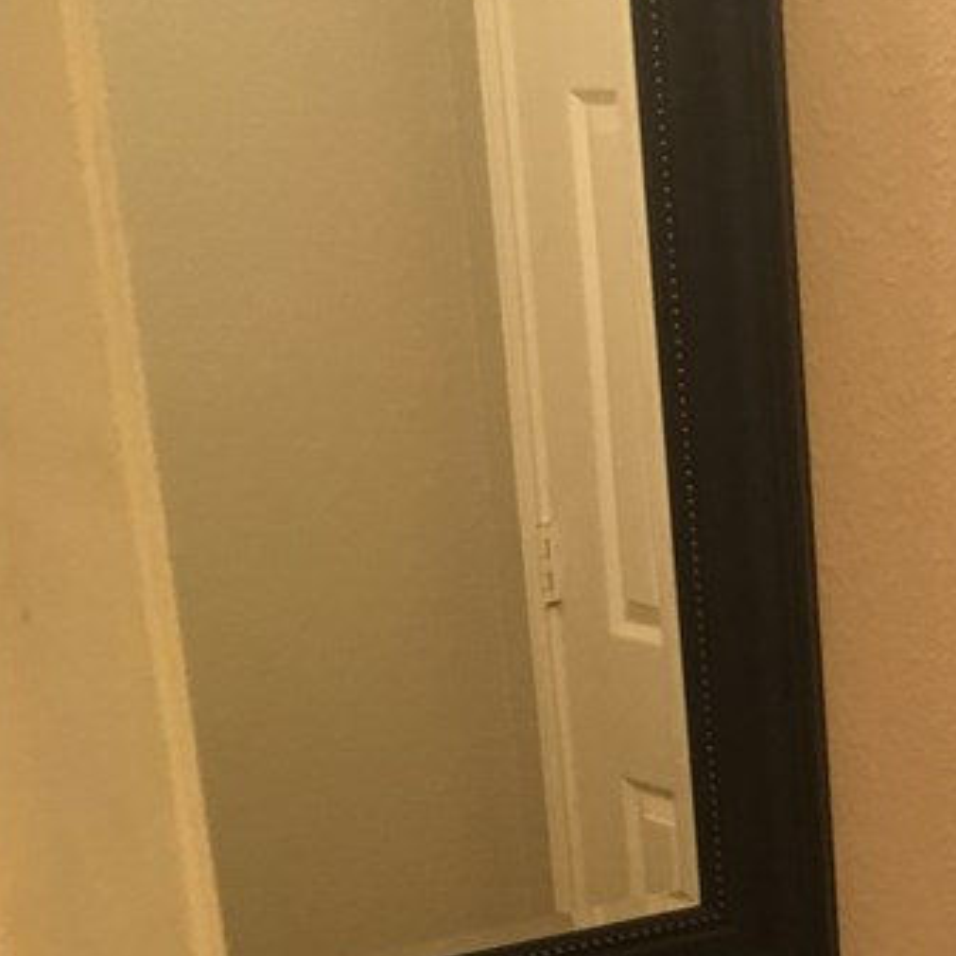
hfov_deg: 19.4
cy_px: 1024
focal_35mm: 78
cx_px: 1424
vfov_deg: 21.2
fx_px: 2437
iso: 100
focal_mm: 4.15
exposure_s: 1/30
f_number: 2.2
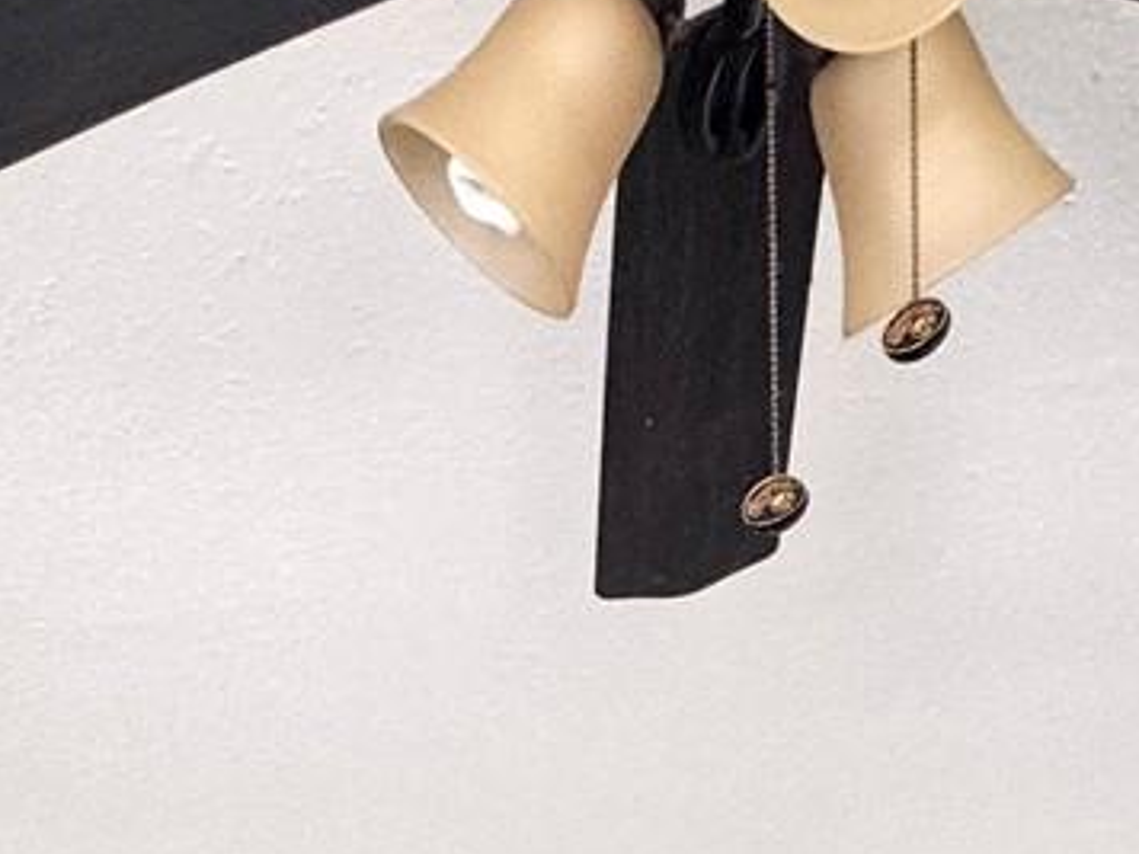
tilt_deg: -2.3
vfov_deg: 16.7
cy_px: 1766
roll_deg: +1.3
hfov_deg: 30.5
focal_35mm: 63
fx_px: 2073
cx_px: 403
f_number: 2.2
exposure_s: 1/99
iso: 125
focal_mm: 2.22
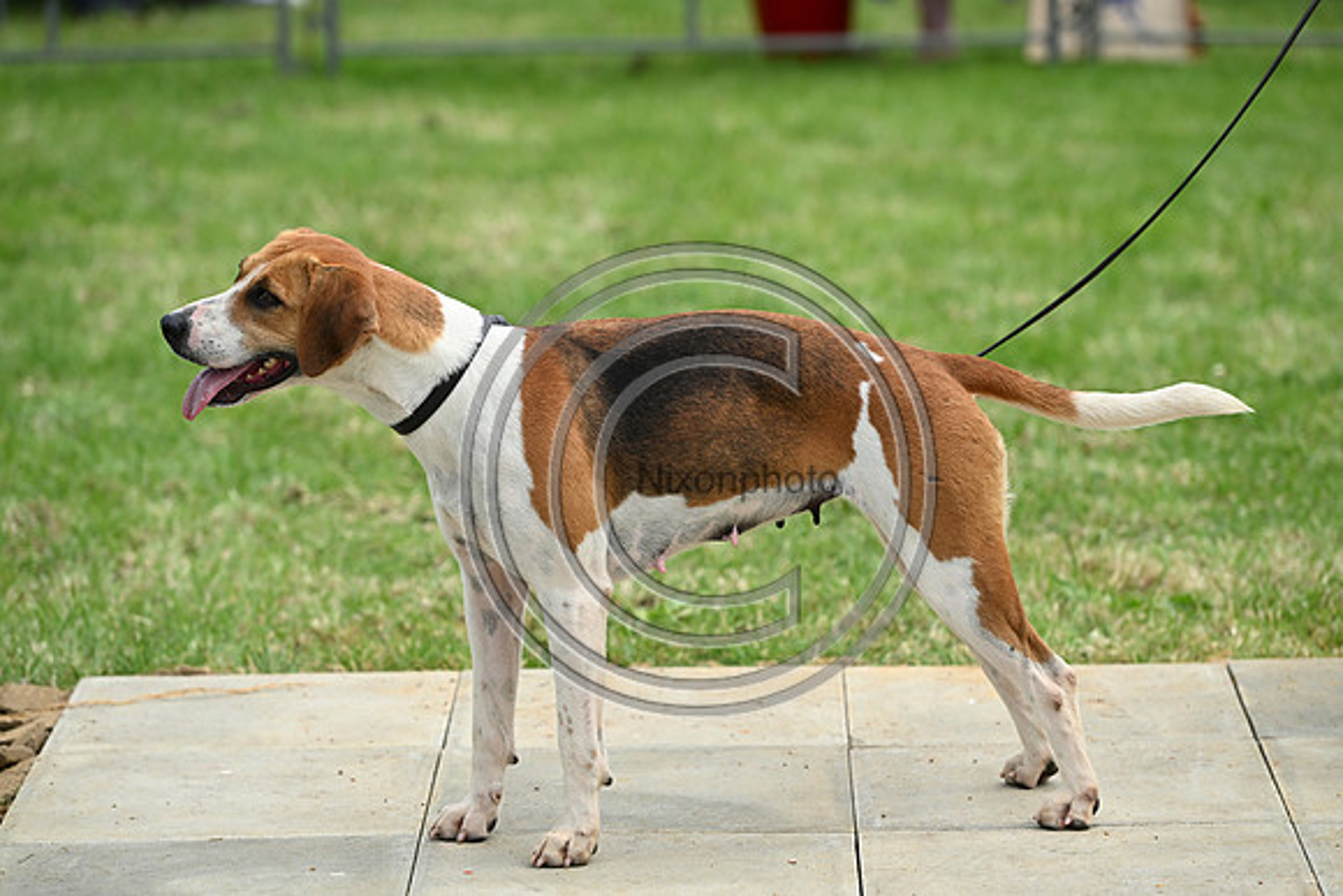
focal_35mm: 165
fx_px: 6157
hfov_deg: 12.4
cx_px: 672
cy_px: 448
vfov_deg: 8.3
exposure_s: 1/1000
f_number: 4.5
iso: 220
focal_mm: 165
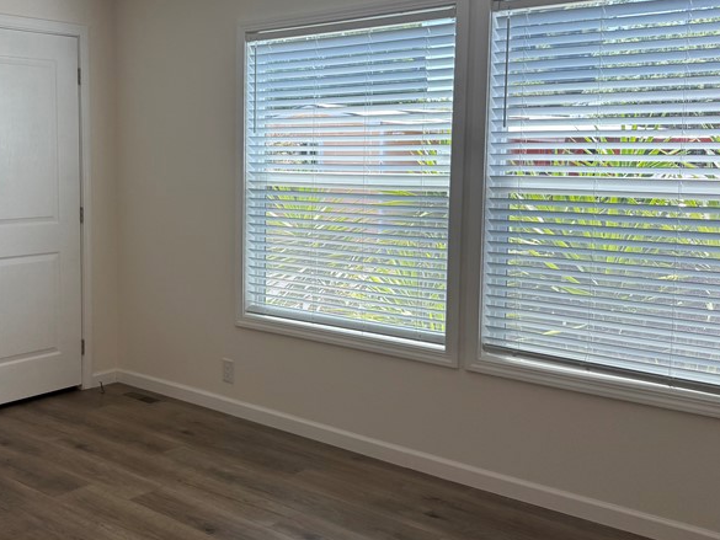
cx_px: 186
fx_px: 874
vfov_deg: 34.3
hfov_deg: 43.4
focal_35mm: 42
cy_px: 235
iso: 80
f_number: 1.78
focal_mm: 6.76
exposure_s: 1/342
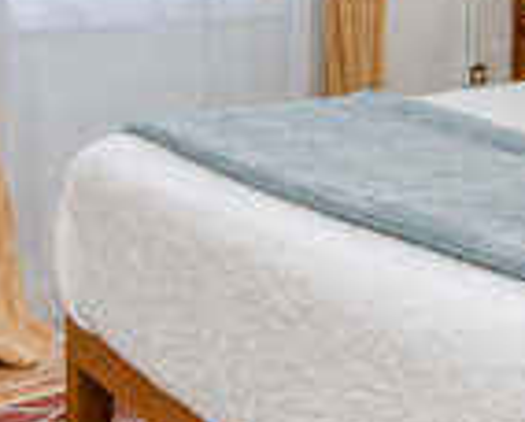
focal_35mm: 71
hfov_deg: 25.2
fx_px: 1105
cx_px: 549
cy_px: -85
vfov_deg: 20.2
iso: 250
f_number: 8
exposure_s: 1/50
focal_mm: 14
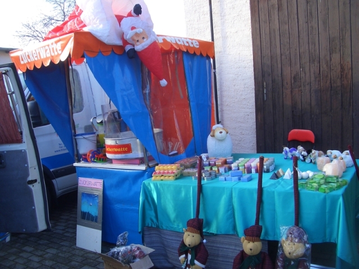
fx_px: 363
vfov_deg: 40.7
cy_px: 134
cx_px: 180
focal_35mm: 35
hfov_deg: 52.6
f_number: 4.3
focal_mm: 5.8
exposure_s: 1/125
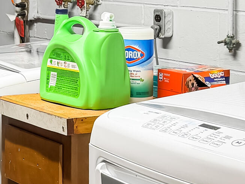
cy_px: 119
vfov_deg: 13.4
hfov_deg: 17.3
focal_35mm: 110
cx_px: -25
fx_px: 778
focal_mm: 6.76
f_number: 1.78
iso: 125
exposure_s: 1/60
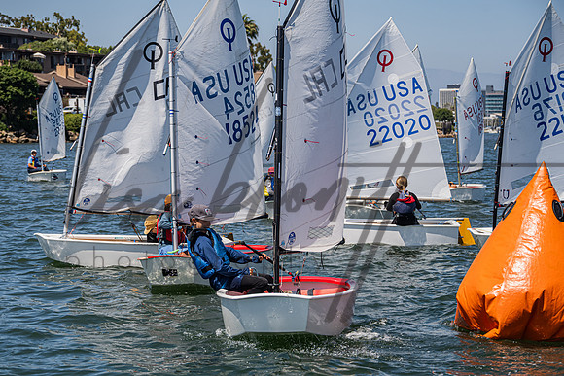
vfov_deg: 13.4
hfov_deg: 19.9
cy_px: 229
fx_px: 1606
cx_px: 230
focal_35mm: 103
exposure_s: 1/1000
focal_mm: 84
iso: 250
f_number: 6
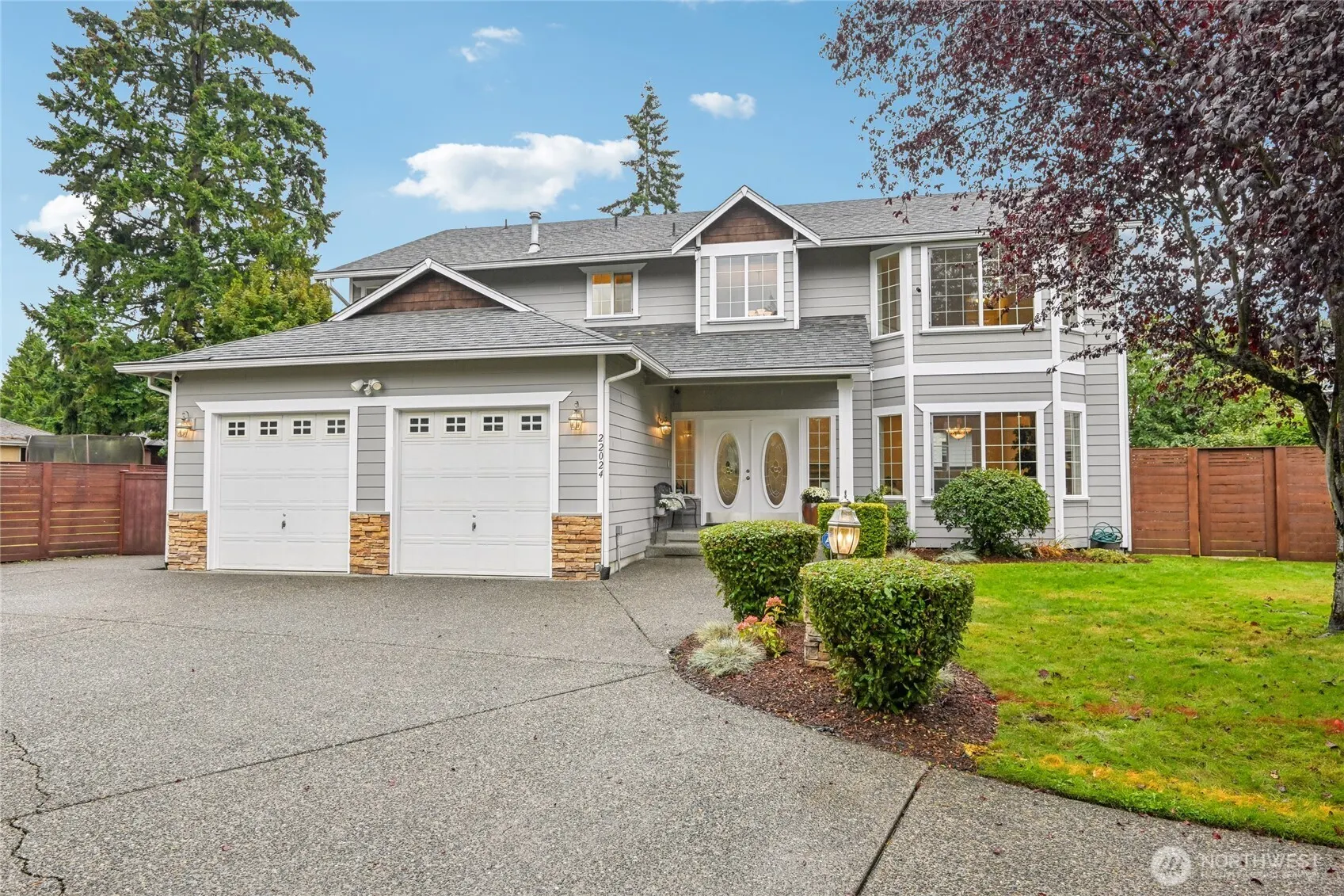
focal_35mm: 20
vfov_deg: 61.9
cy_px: 448
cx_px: 672
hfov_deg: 84.0
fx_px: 747
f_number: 8
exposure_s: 1/250
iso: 400
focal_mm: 20
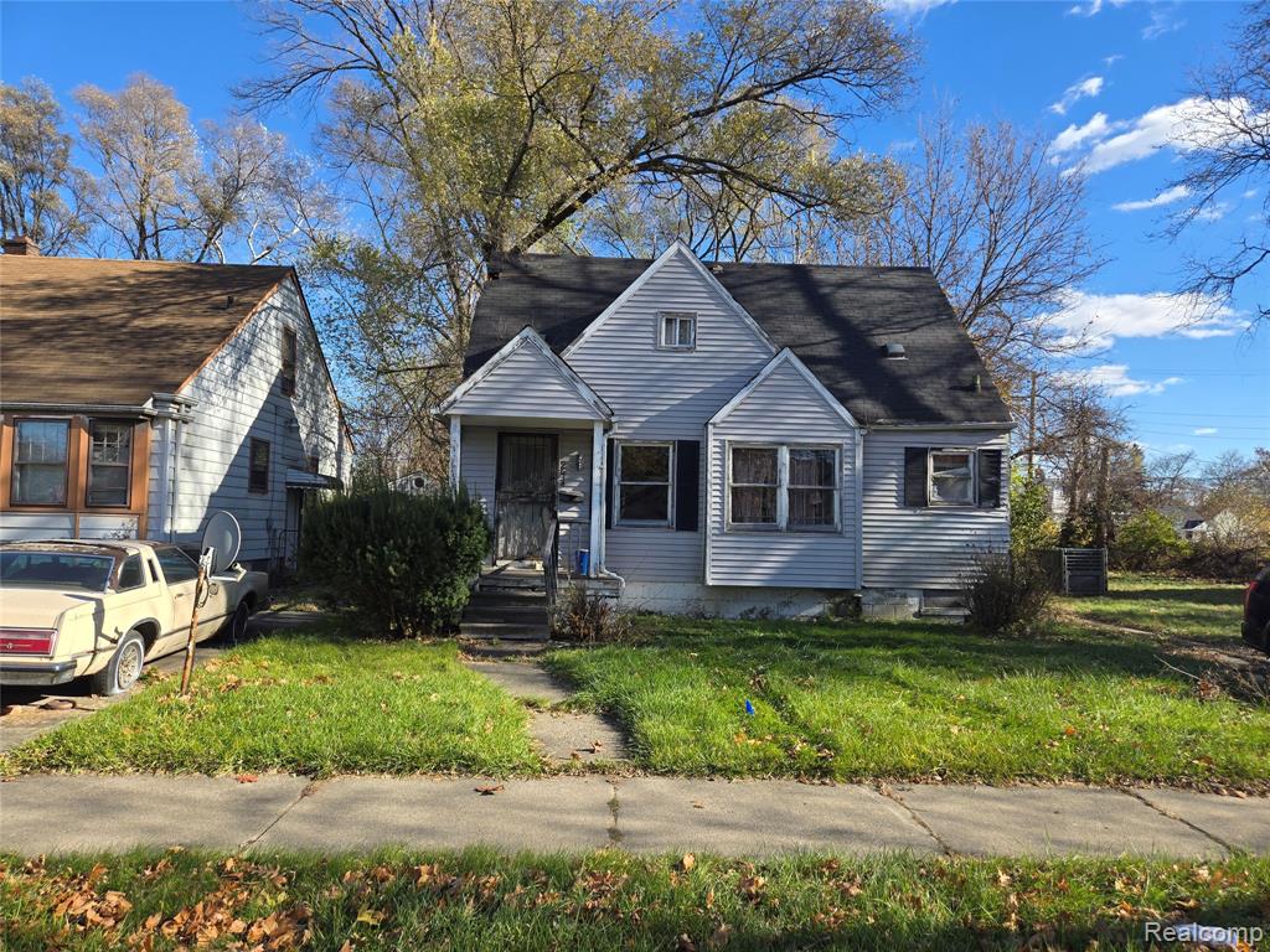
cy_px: 476
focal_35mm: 23
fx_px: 844
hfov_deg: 73.9
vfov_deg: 58.9
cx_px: 635
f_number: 1.8
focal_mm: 5.4
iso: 25
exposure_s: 1/957
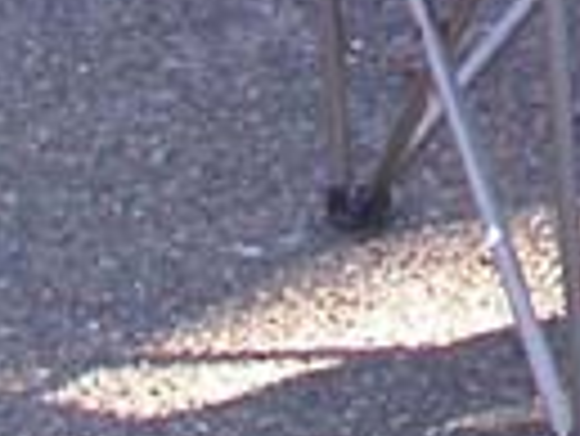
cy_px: -1151
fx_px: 5048
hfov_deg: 6.2
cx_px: 1538
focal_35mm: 301
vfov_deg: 4.6
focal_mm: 7.85
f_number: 3.7
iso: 100
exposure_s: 1/73.5
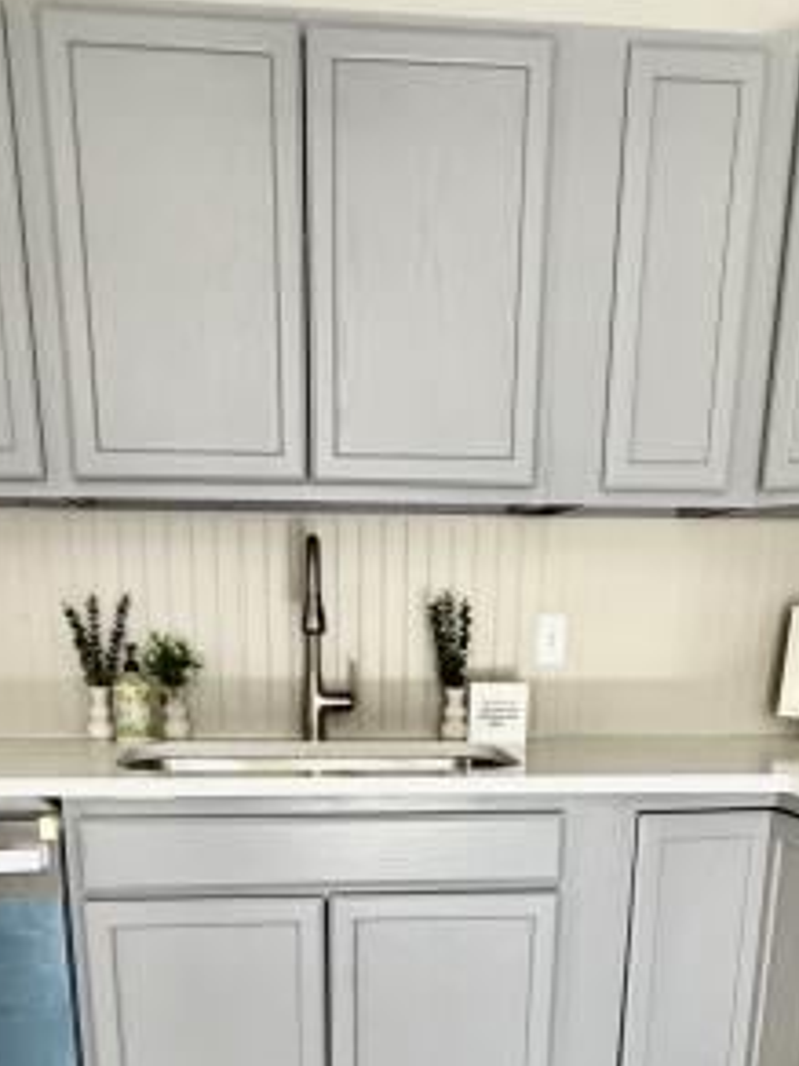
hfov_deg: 44.2
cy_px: 955
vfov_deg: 50.5
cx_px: 387
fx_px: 985
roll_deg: +1.7
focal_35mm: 32
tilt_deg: -17.7
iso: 320
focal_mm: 2.22
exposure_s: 1/95
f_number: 2.2
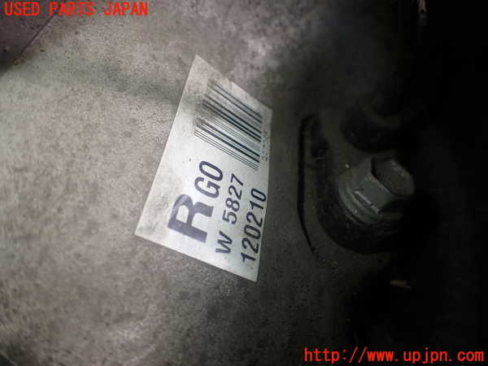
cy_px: 183
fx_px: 423
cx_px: 244
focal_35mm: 30
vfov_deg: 46.8
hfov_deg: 60.0
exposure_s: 1/160
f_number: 2.3
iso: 100
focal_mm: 5.4
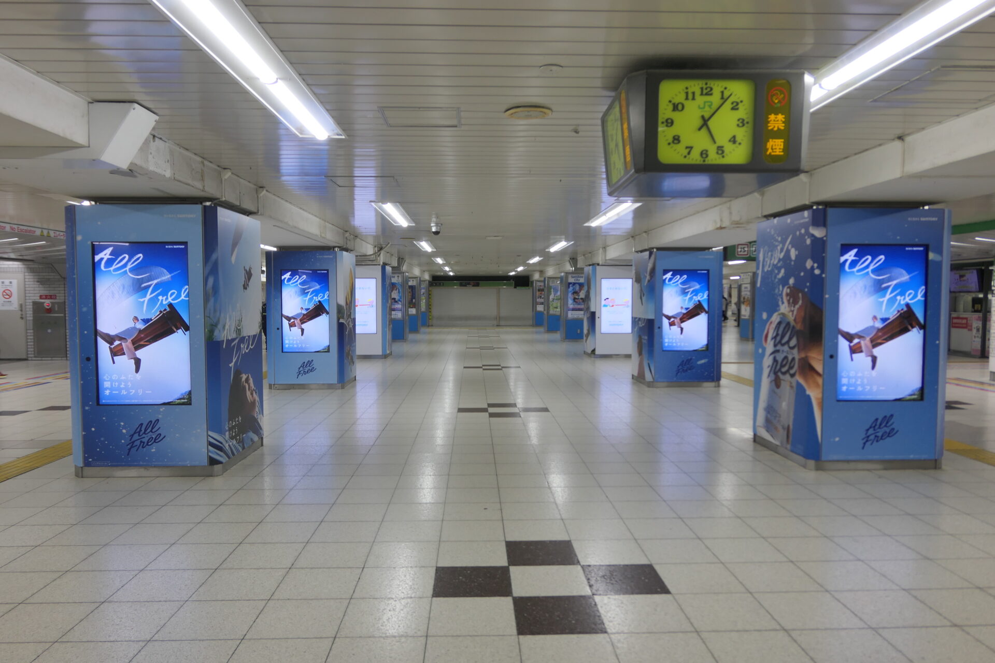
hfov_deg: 73.7
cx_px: 498
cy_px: 332
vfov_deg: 53.1
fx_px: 663
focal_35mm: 24
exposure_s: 1/160
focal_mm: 8.8
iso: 125
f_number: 2.8
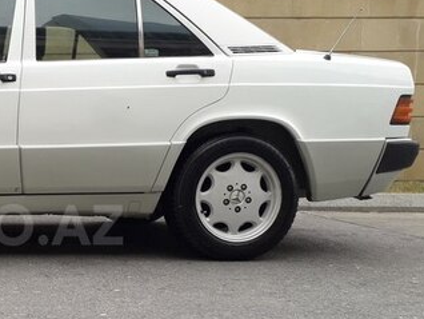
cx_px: -13
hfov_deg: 31.4
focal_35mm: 56
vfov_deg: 25.9
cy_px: 225
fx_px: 686
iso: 40
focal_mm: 3.6
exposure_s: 1/309
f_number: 1.9
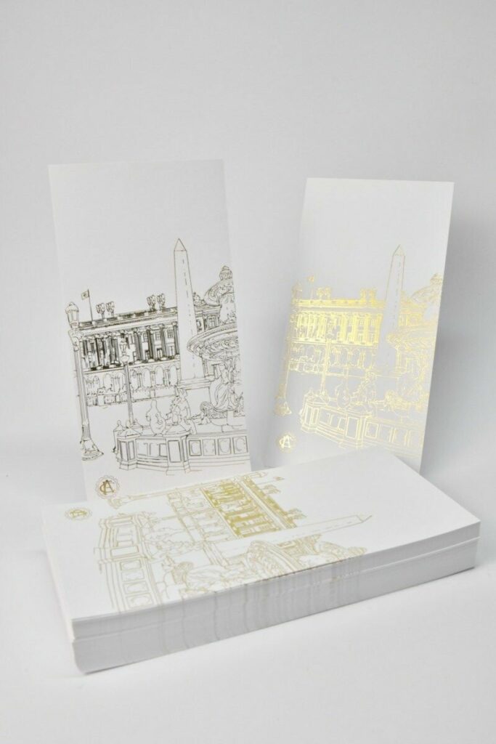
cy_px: 372
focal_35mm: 40
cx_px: 248
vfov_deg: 48.5
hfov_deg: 33.4
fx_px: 826
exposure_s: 1/200
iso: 2500
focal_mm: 27
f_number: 11
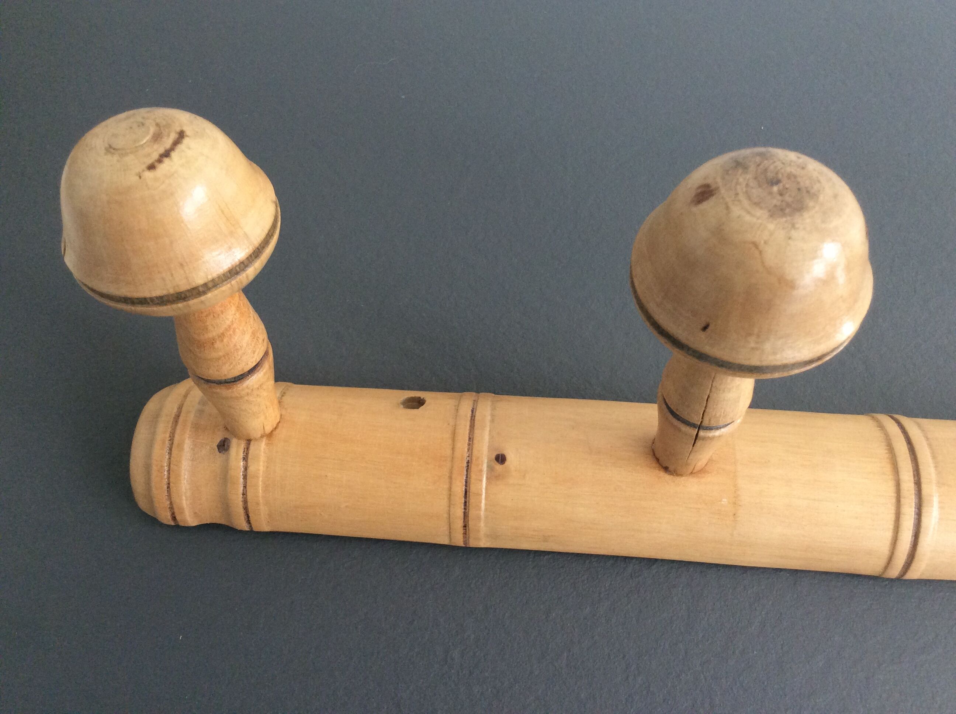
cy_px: 357
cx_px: 478
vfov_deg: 44.1
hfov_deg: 56.9
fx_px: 882
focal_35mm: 32
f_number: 2.4
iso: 125
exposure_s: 1/24
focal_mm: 3.3
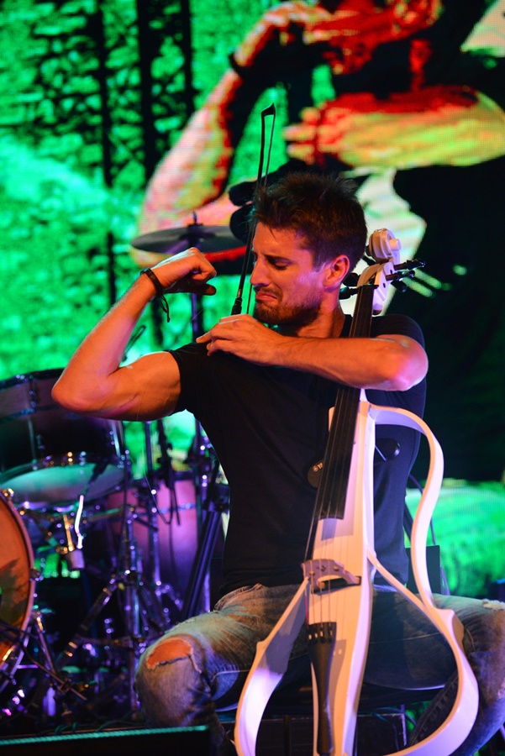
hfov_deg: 8.1
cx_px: 252
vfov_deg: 12.1
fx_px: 3573
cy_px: 378
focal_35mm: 170
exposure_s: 1/320
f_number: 5
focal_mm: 170
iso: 3200
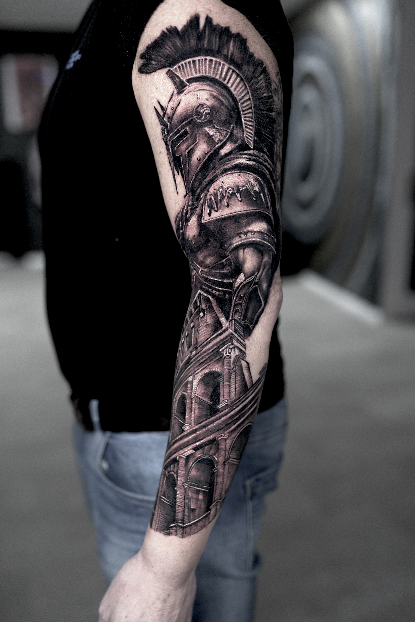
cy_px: 311
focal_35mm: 35
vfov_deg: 54.4
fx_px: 605
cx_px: 208
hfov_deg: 37.9
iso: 400
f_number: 2
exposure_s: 1/80
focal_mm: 35
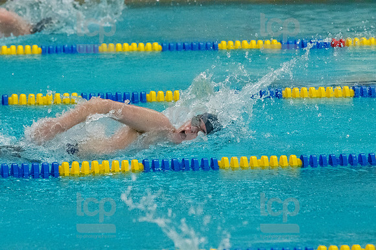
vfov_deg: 4.6
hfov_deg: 6.9
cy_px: 125
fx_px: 3131
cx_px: 188
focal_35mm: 300
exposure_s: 1/1250
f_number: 5
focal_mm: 200
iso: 10000
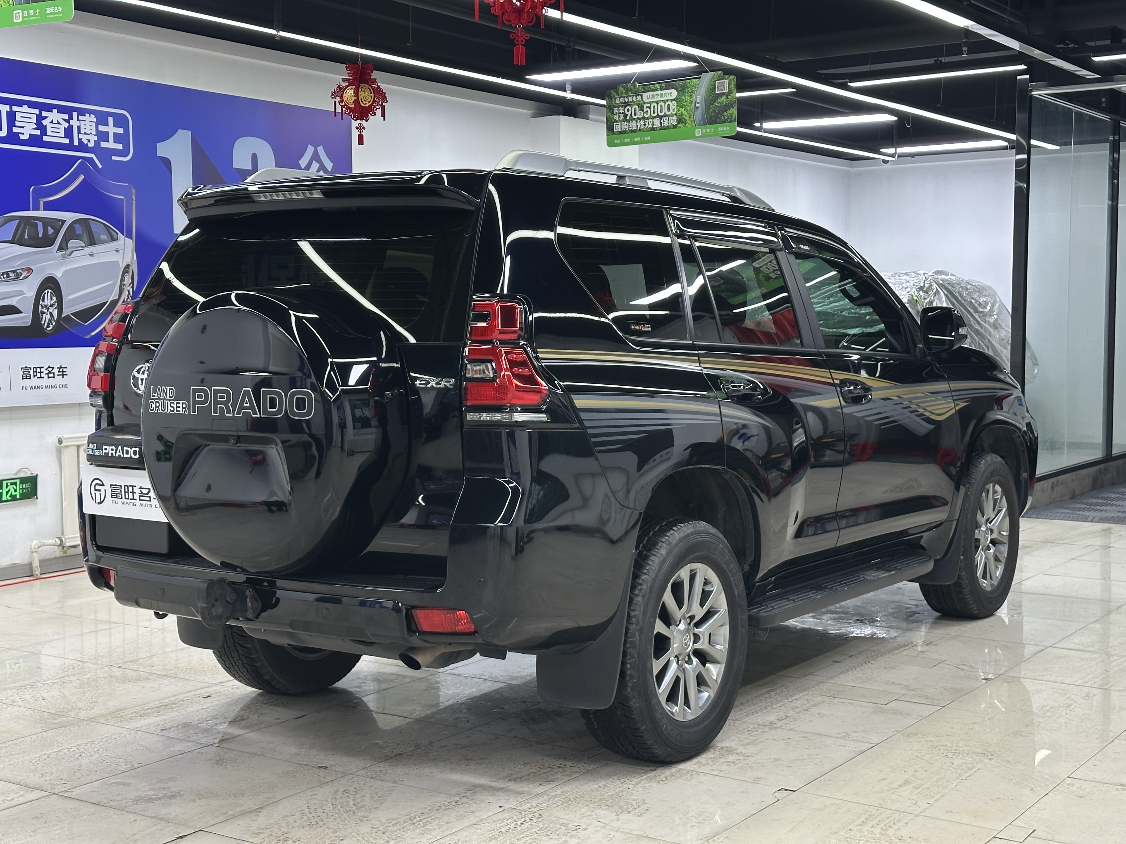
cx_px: 563
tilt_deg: -3.7
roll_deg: +0.4
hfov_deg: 39.7
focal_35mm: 48
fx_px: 1561
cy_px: 422
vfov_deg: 30.3
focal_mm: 6.86
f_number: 1.78
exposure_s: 1/50
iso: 80
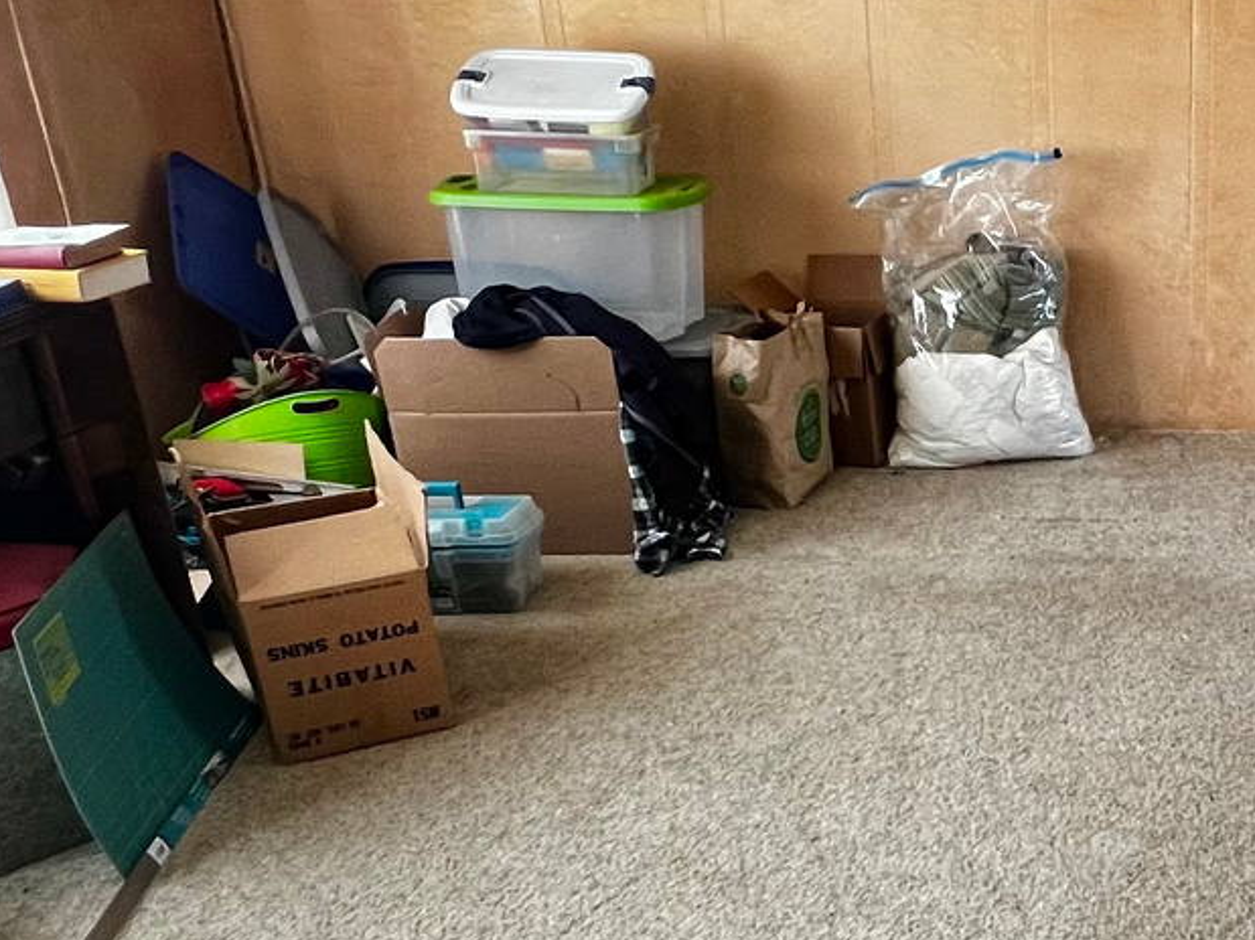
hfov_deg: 40.1
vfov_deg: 33.2
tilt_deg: -25.4
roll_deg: -0.6
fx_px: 1559
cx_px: 1160
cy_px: 658
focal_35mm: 43
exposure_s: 1/60
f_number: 1.8
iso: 250
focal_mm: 1.57
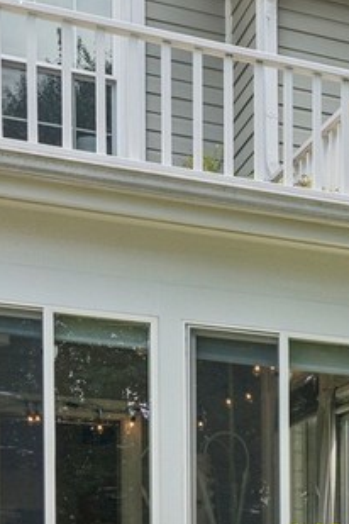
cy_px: 285
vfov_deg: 22.9
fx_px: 1294
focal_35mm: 89
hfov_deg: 13.5
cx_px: 662
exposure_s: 1/200
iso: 400
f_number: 8
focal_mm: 17
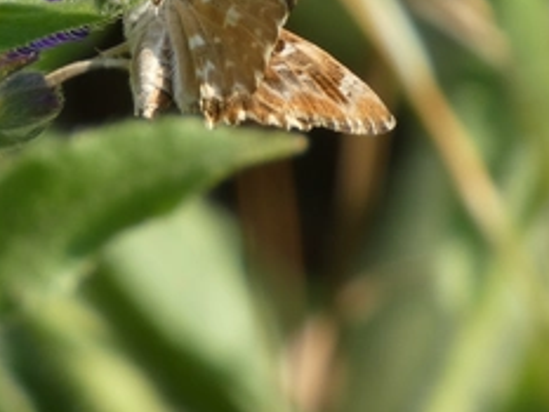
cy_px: -85
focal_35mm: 1870
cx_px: -16
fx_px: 29673
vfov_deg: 0.8
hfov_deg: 1.1
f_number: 5.6
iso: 80
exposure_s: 1/250
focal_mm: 121.9
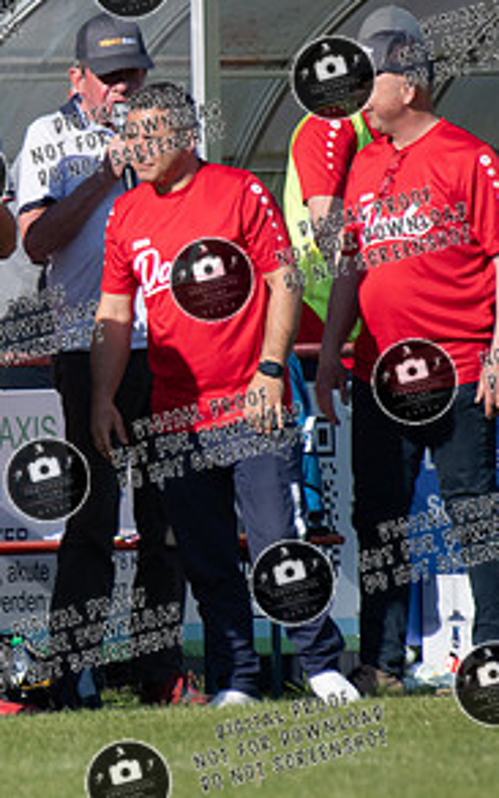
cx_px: -115
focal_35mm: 1382
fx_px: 30086
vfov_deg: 1.5
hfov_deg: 1.0
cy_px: 257
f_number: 5.6
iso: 400
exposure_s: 1/1600
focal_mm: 500
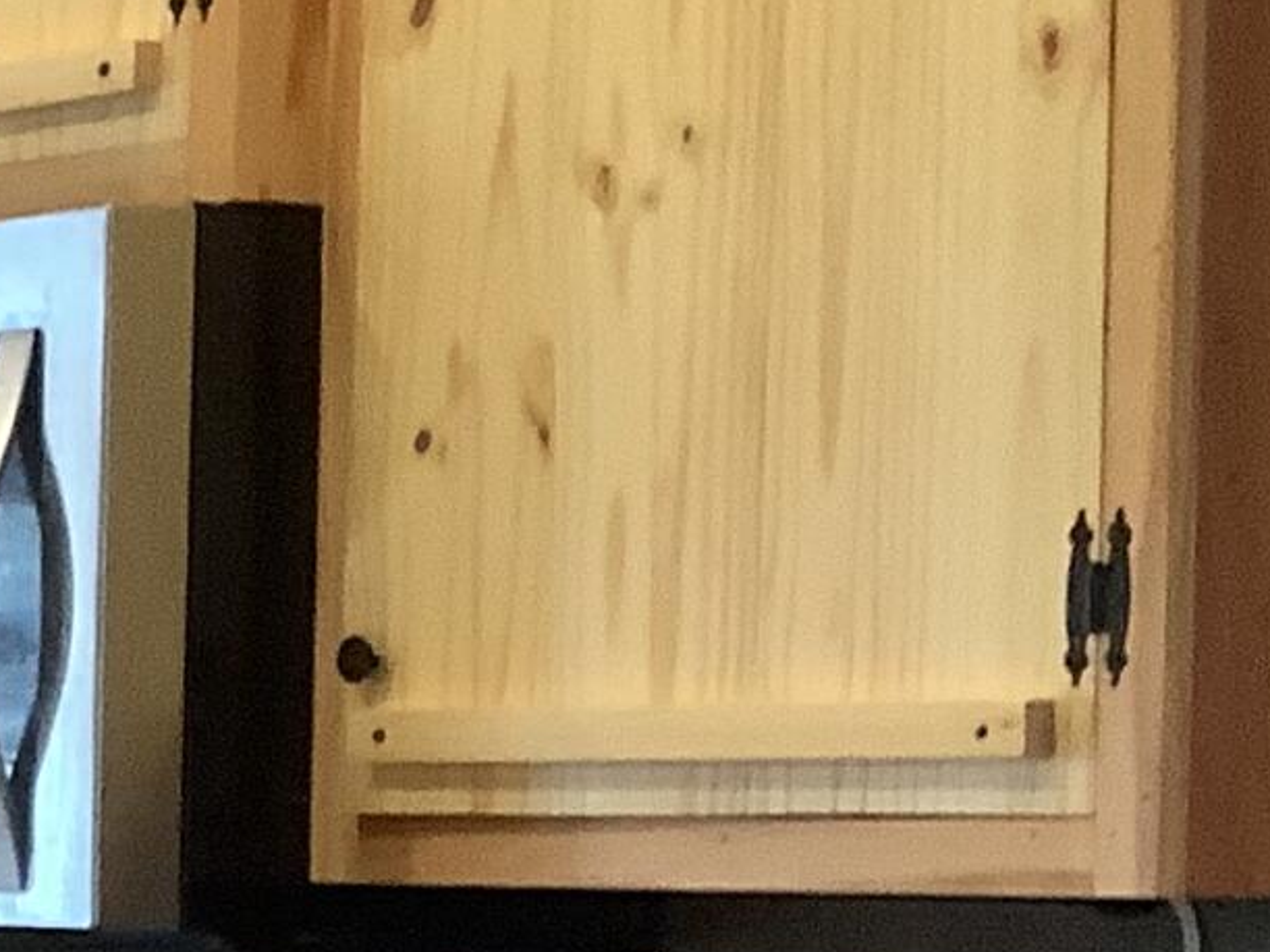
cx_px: -1164
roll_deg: -0.1
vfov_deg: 9.6
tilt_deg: -3.4
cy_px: 1116
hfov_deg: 11.8
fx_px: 5577
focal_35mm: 152
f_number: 2.4
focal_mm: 3.3
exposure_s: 1/50
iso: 320
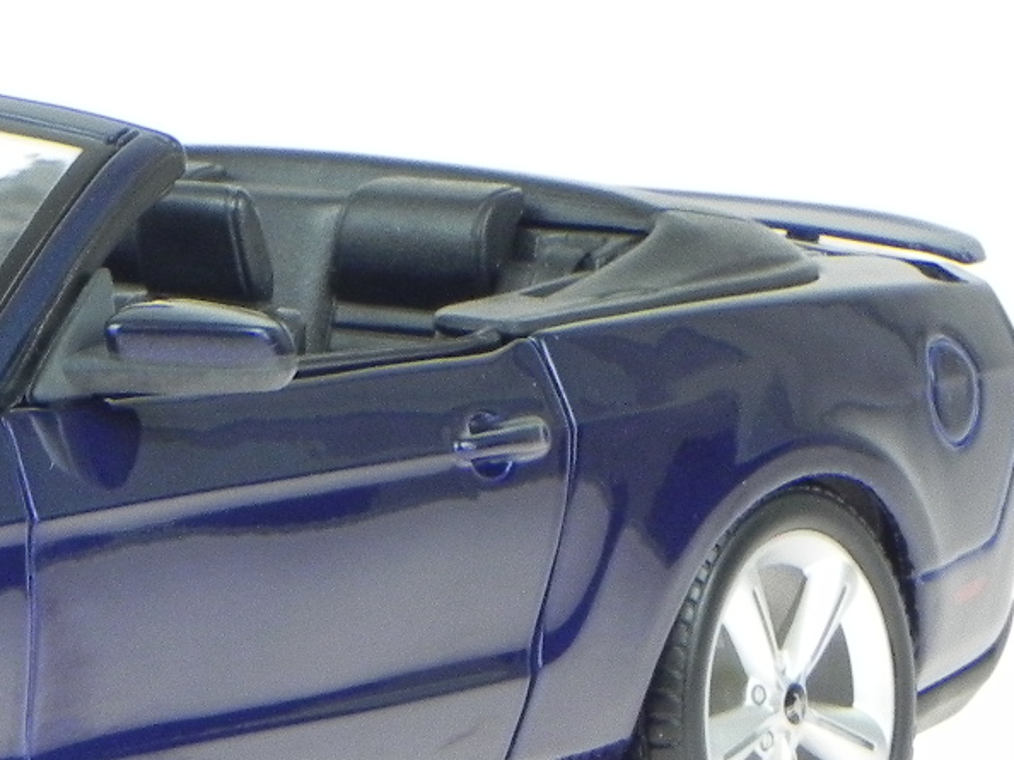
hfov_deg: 6.9
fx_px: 8287
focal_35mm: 283
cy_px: 531
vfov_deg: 5.2
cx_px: -266
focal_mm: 18.8
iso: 281
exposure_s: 1/22.4
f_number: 7.1
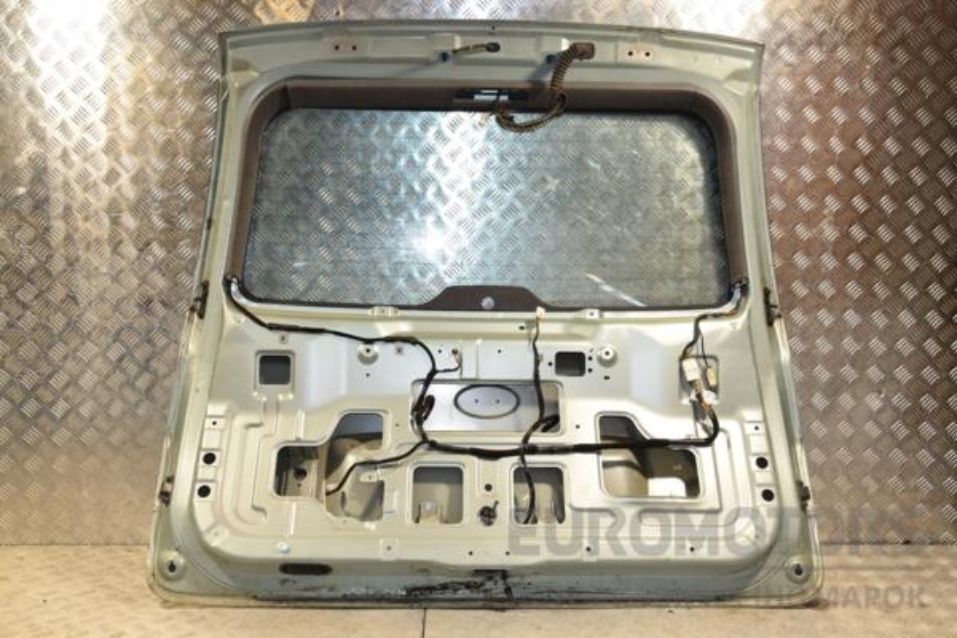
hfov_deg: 51.3
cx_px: 478
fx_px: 997
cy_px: 319
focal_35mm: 38
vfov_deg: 35.5
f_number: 7.1
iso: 800
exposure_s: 1/200
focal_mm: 25
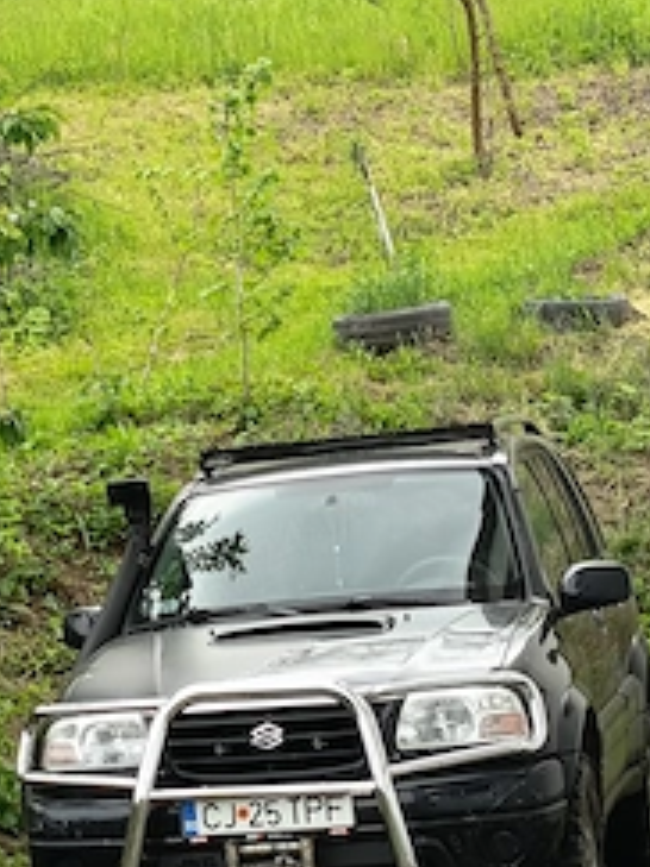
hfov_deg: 10.9
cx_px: 129
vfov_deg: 14.6
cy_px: 628
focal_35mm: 135
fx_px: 3383
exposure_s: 1/100
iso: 73
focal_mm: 5.27
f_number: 1.7
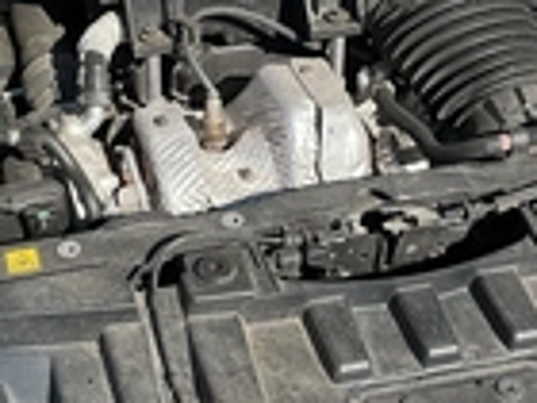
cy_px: 150
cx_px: 219
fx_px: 1288
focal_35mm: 83
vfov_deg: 17.8
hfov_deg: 23.5
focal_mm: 3
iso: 25
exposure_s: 1/1035
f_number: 1.8
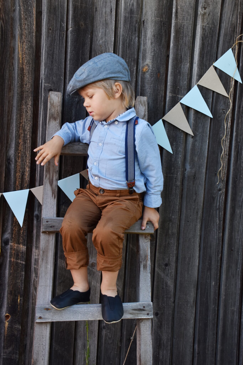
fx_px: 486
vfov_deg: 41.1
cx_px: 122
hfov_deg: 28.1
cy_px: 182
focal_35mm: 48
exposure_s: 1/160
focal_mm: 32
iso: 200
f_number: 8
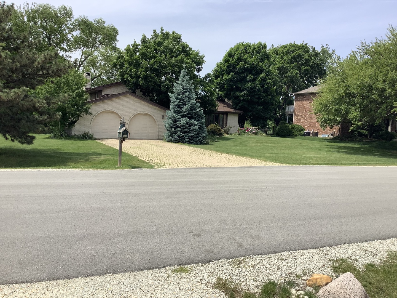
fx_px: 356
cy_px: 149
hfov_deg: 58.4
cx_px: 198
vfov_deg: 45.4
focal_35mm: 31
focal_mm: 3.3
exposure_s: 1/1481
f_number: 2.4
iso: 25
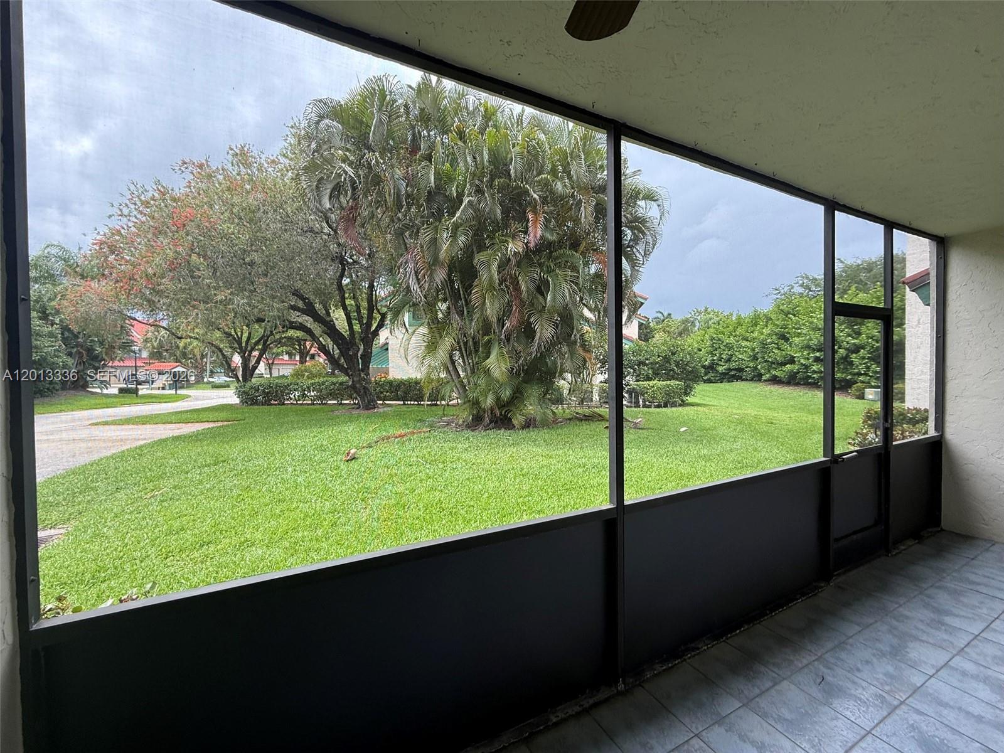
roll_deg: +0.2
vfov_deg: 85.7
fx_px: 406
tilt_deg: -1.2
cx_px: 502
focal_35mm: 14
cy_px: 376
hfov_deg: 102.1
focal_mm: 2.22
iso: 64
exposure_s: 1/310
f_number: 2.2
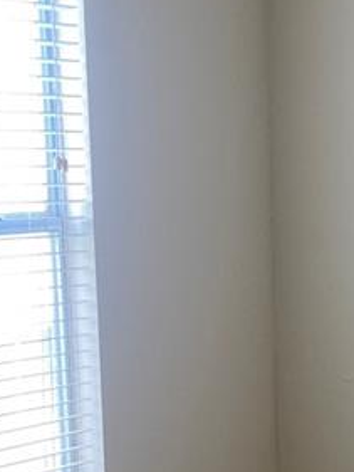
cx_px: 421
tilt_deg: -8.0
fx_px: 1512
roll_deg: +0.7
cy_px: 425
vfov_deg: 17.5
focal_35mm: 111
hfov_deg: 13.0
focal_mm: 4.25
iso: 64
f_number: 1.8
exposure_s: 1/120
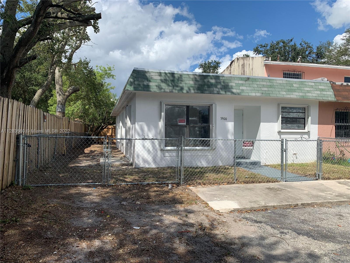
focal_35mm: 26
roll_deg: -0.2
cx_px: 175
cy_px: 132
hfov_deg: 67.3
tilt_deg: -1.0
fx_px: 263
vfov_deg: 53.1
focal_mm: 4.25
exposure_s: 1/3185
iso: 25
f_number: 1.8
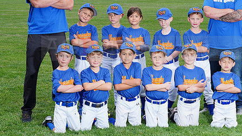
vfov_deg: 11.9
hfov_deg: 20.9
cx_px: 139
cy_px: 44
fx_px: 655
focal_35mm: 102
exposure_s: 1/200
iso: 200
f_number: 8
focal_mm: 70
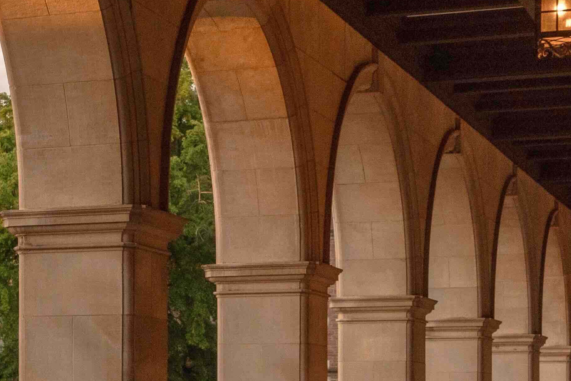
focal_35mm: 114
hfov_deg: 17.1
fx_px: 1808
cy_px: 358
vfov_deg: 11.9
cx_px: -134
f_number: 9
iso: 1250
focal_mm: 35
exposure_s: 1/250
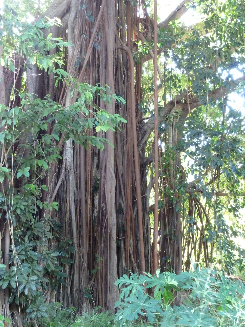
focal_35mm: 42
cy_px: 164
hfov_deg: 34.3
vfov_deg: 44.8
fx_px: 396
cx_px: 122
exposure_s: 1/25
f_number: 3.7
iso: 800
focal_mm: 6.9
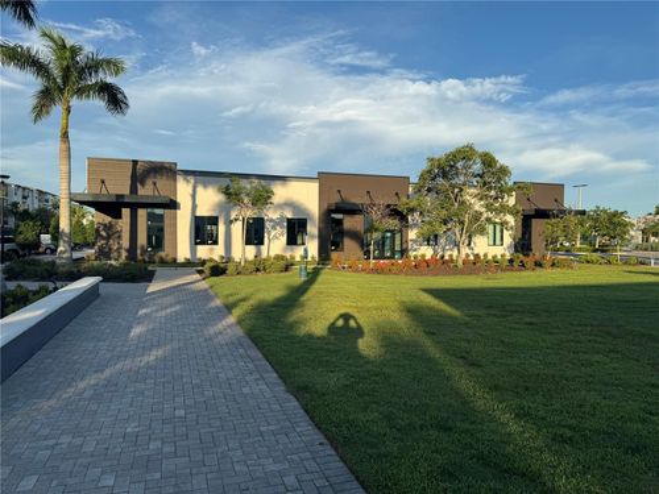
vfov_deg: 56.8
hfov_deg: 71.6
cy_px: 247
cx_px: 330
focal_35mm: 24
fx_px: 457
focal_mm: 6.76
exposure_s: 1/3597
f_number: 1.78
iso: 80
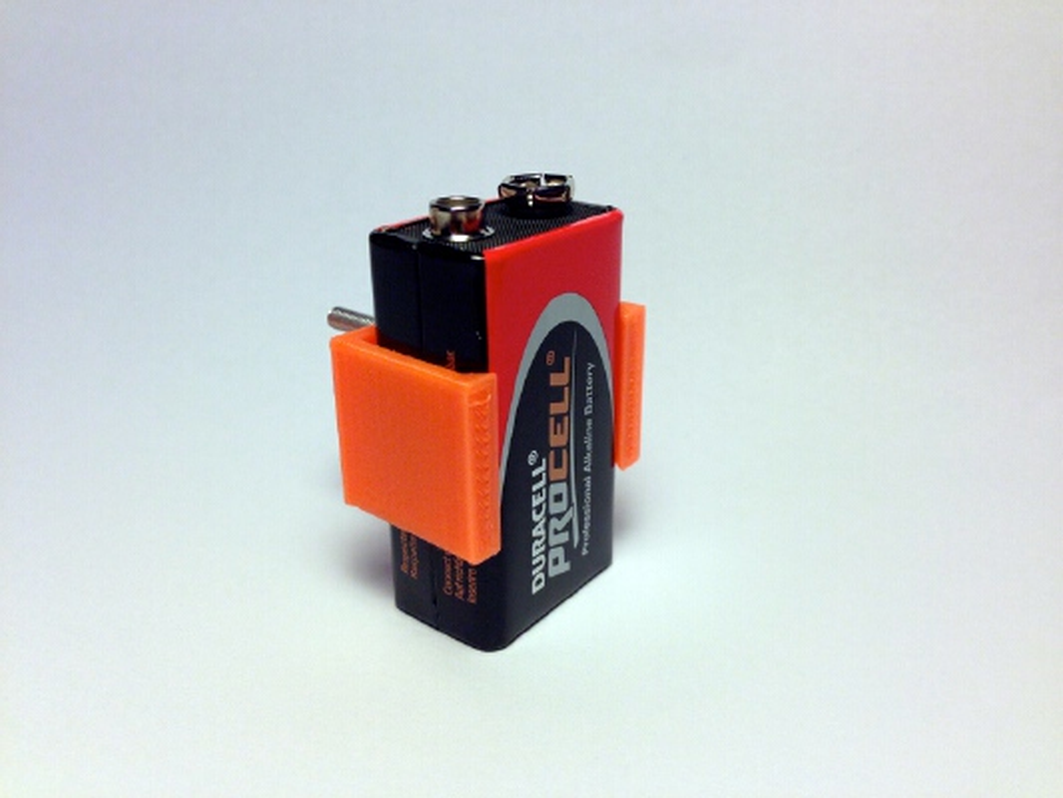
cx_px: 532
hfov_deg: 55.3
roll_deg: +0.0
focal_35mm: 33
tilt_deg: -23.7
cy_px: 399
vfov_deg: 43.0
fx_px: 1014
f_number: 2.4
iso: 80
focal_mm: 4.12
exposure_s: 1/100
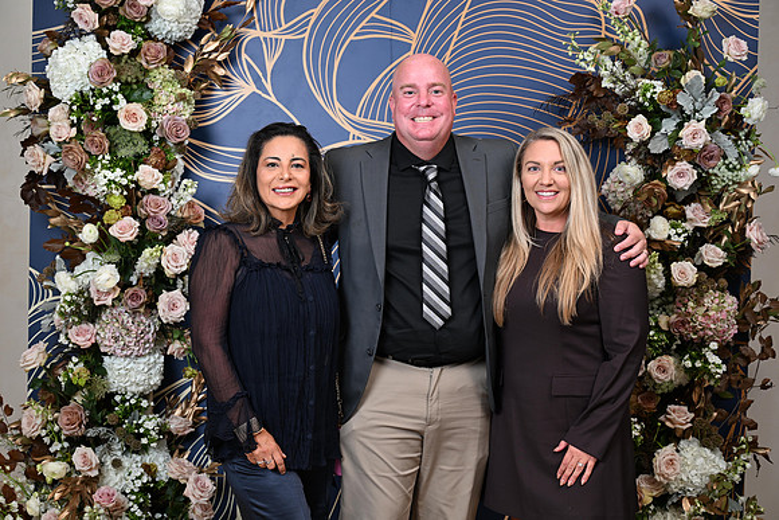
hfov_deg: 34.5
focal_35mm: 58
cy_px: 260
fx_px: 1255
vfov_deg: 23.4
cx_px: 390
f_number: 5.6
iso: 125
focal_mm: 58
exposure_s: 1/125
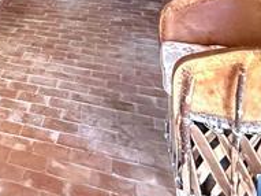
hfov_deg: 36.5
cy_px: -122
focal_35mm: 47
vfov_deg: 22.9
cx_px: 1
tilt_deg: -2.8
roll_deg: +2.5
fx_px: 354
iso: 800
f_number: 2.2
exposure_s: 1/60
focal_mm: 2.22
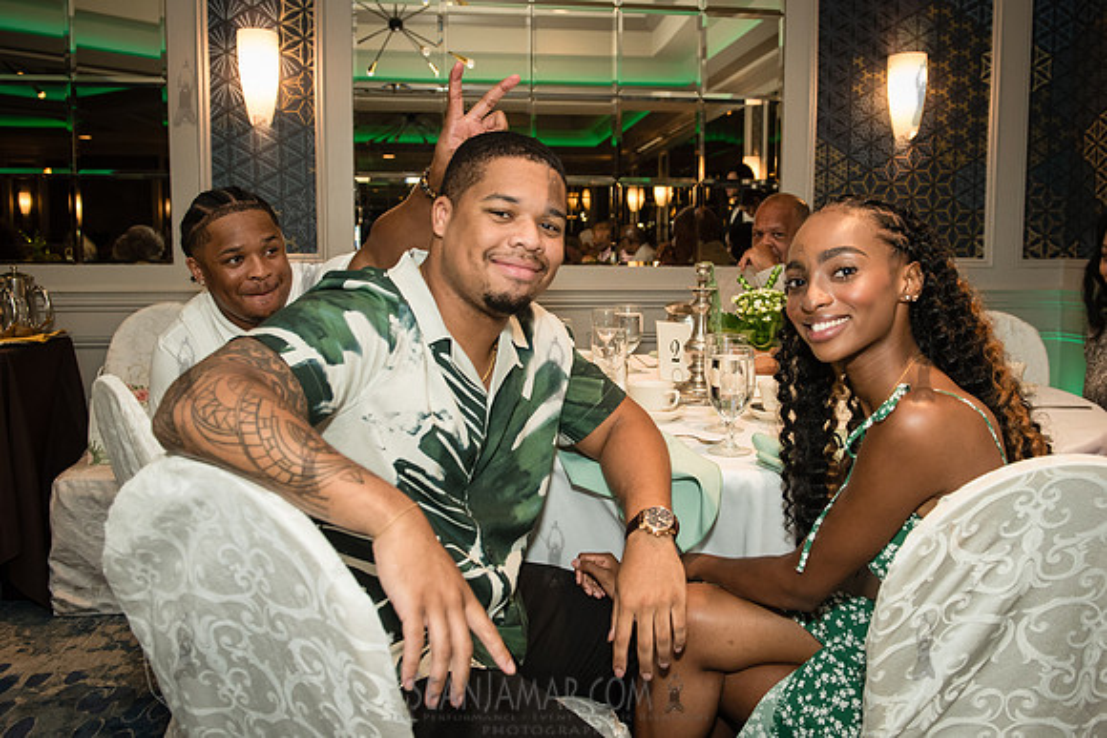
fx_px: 996
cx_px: 614
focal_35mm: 32
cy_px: 347
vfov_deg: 40.7
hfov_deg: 58.0
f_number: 3.5
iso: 1600
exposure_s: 1/200
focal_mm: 27
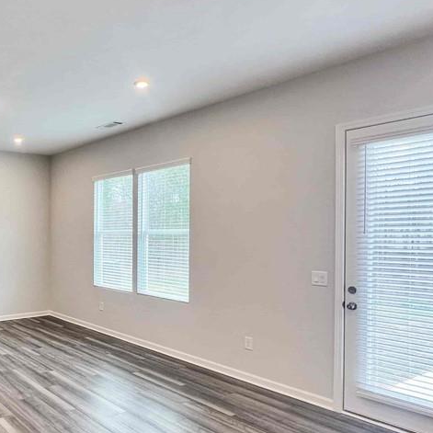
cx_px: 32
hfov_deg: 53.8
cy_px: 310
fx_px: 354
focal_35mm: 25
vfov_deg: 60.4
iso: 100
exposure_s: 1/120
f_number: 1.8
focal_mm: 1.57
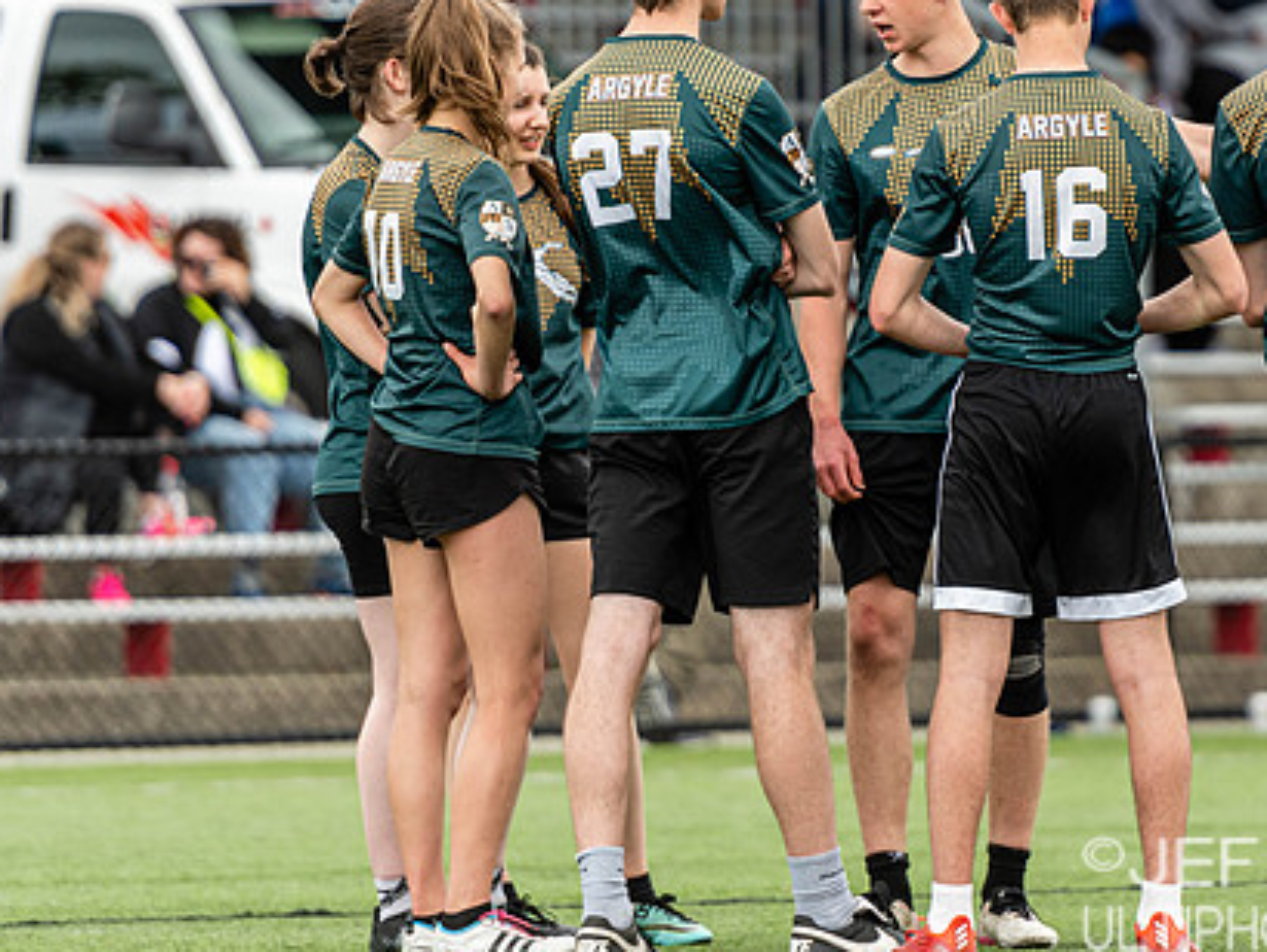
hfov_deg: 4.2
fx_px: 17323
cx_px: 981
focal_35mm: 473
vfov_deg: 3.1
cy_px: 299
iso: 250
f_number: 2.8
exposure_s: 1/1600
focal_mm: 200
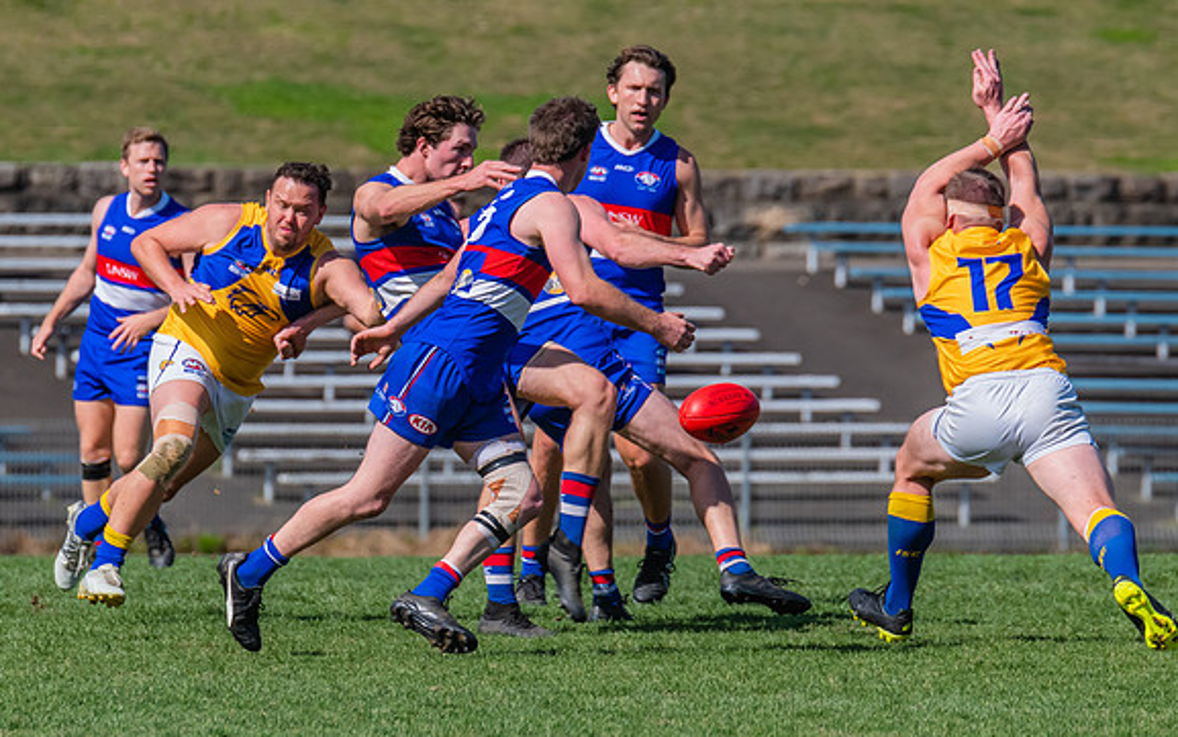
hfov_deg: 3.3
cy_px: 400
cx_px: 512
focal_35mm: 642
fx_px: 20617
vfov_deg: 2.0
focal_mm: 420
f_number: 9
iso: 800
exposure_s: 1/1600
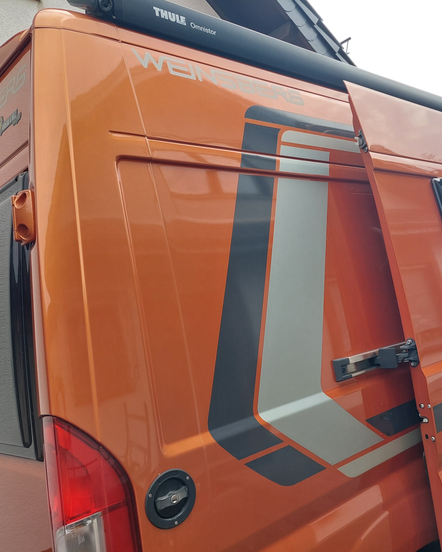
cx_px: 304
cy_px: 276
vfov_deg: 54.2
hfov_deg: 43.7
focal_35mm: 33
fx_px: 540
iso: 40
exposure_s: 1/339
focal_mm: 5.23
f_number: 1.8
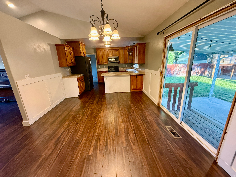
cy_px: 88
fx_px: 95
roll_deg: +2.1
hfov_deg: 102.1
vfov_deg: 85.7
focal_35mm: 14
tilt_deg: -14.4
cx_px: 118
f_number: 2.2
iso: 320
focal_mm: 2.22
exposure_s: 1/60
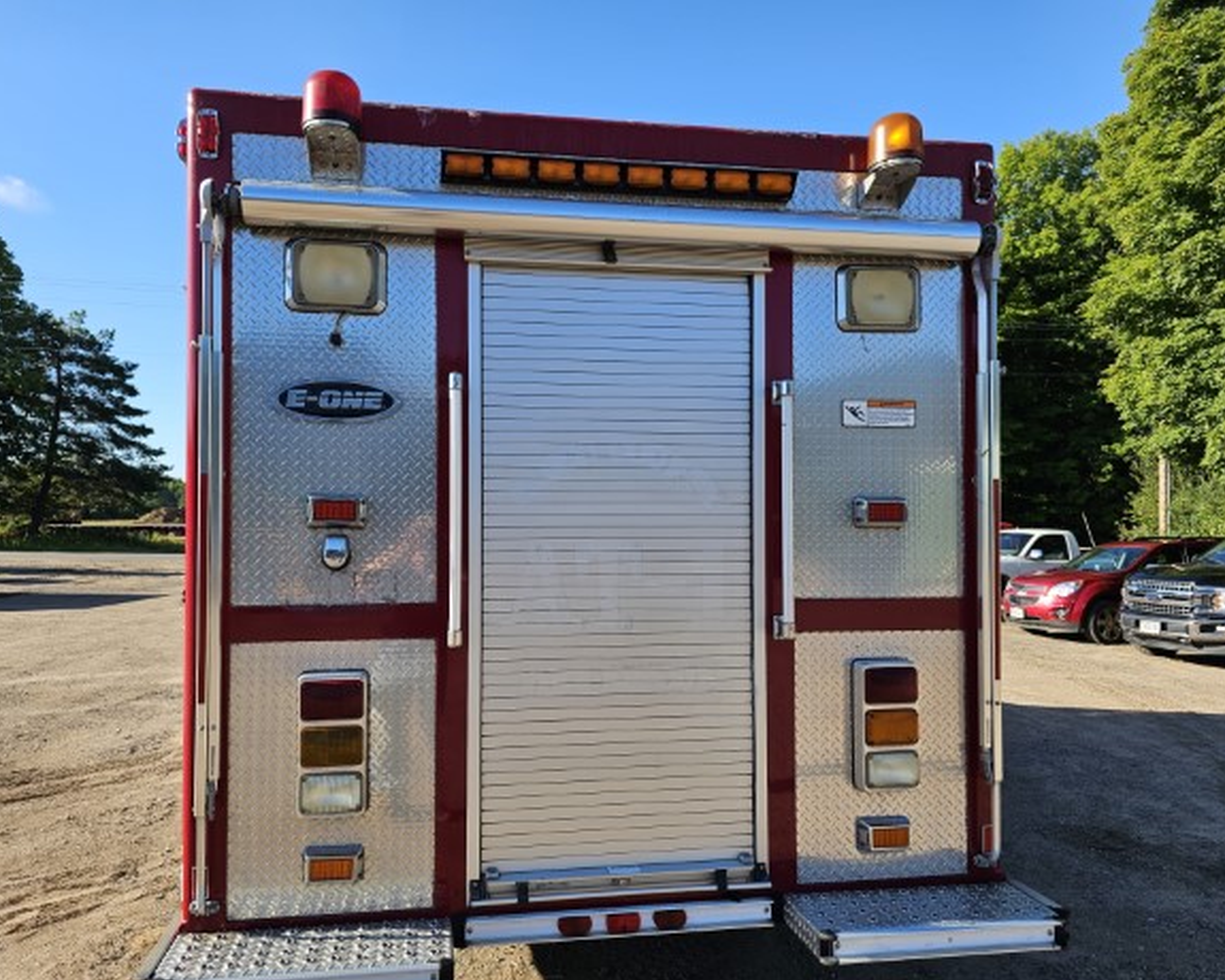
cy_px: 509
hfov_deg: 68.0
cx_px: 567
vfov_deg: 56.8
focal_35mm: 25
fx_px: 906
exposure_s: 1/306
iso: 10
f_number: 1.7
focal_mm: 6.3
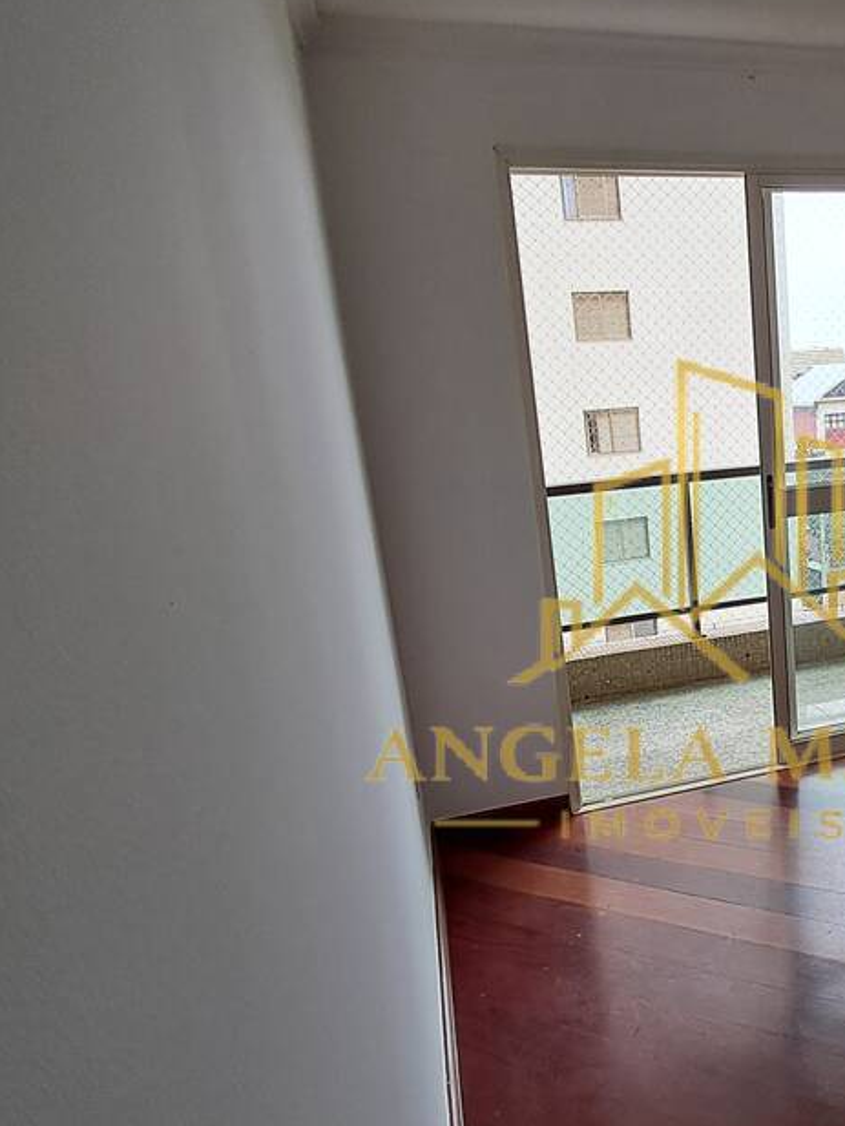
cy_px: 610
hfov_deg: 46.4
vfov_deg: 63.3
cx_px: 706
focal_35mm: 28
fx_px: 911
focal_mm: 1.64
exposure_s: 1/40
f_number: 2.2
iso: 50
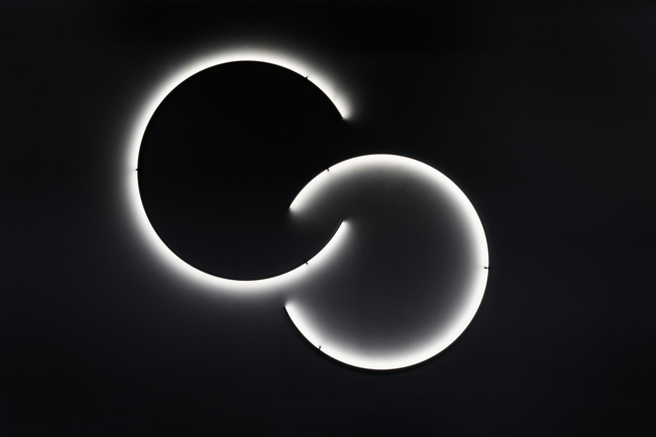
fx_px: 774
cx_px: 328
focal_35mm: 42
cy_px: 218
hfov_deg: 45.9
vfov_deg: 31.5
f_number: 7.1
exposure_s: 1/80
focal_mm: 42.5
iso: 800
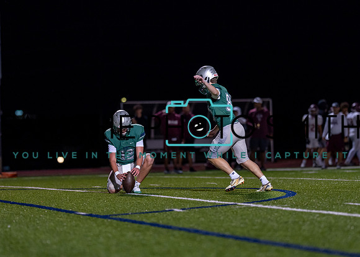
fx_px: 2169
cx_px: 211
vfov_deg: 6.8
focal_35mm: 212
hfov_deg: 9.5
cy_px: 118
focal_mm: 135
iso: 1600
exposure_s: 1/1250
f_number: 1.8
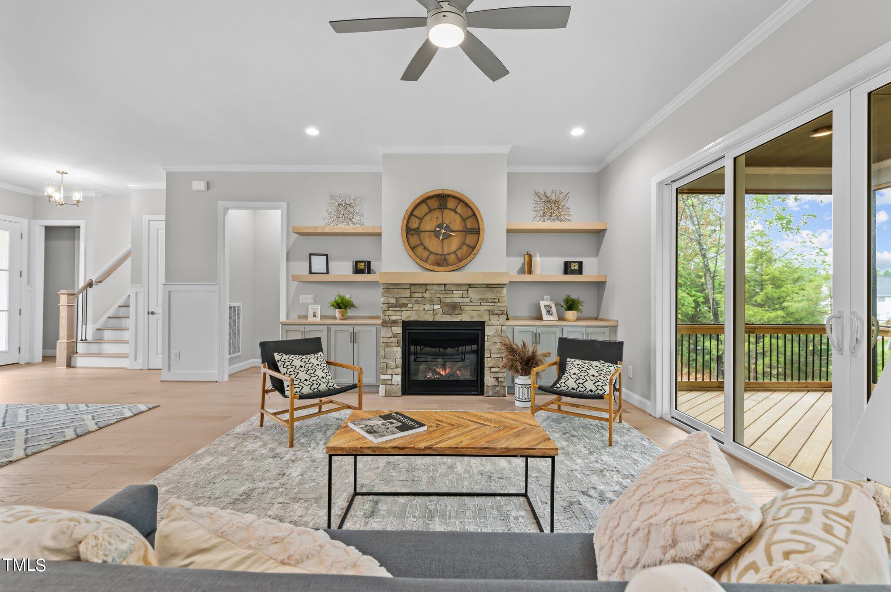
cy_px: 296
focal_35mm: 15
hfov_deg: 100.4
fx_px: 371
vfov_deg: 77.2
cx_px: 446
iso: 400
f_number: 6.3
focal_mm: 15
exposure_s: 1/2.5
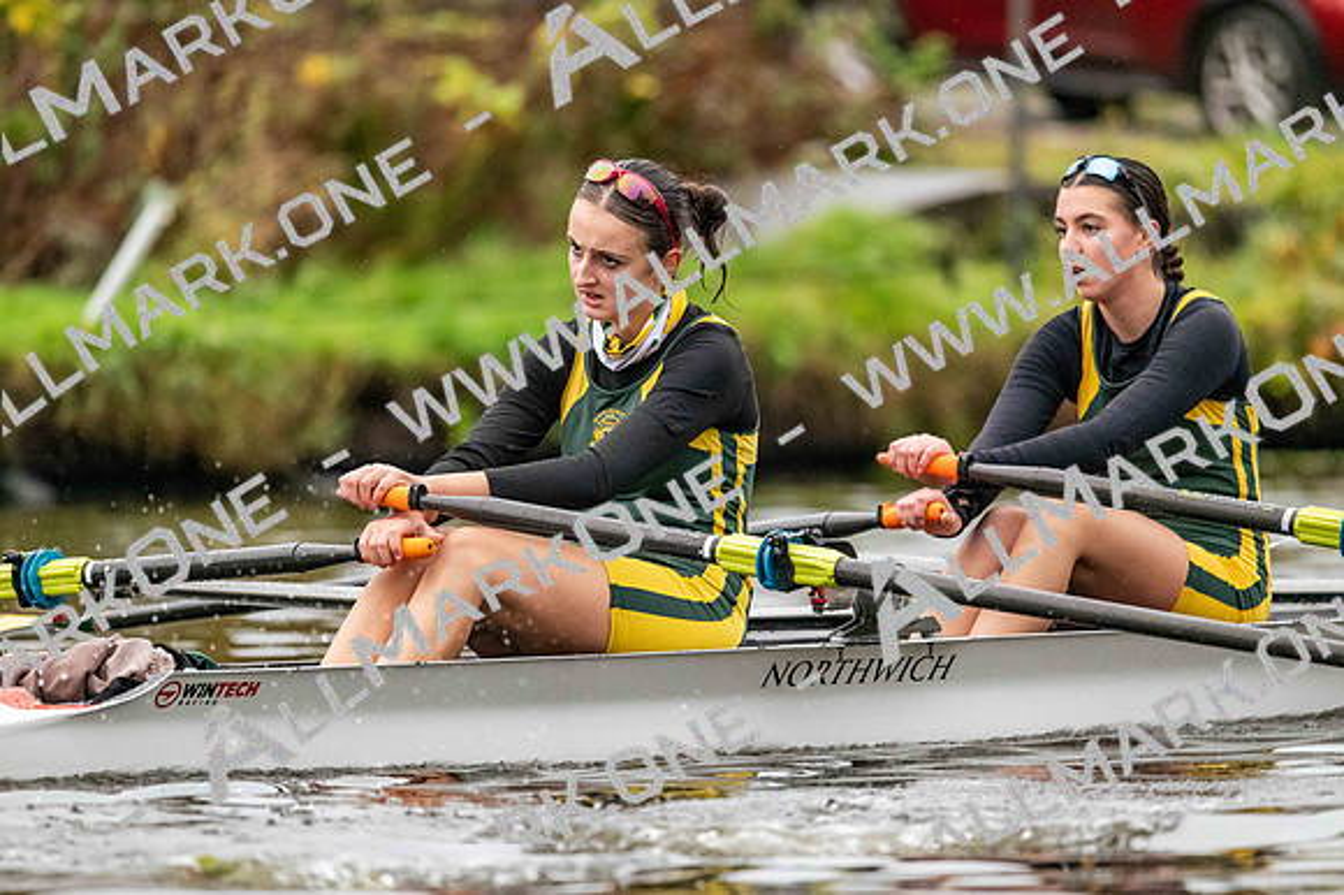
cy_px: 448
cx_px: 672
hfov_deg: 5.2
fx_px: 14928
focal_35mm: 400
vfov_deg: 3.4
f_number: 4.5
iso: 8000
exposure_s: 1/2000
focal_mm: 400
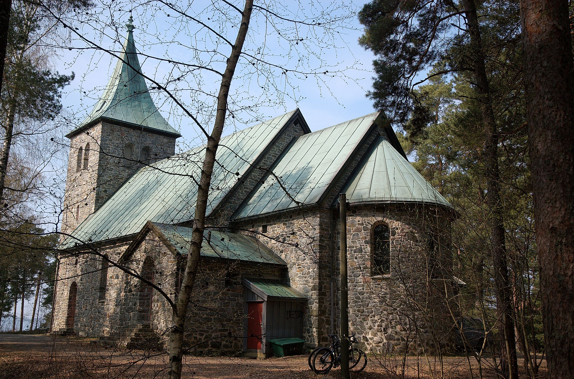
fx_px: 620
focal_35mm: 39
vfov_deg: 34.0
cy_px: 190
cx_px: 287
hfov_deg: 49.7
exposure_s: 1/1250
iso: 200
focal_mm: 26
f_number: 5.6
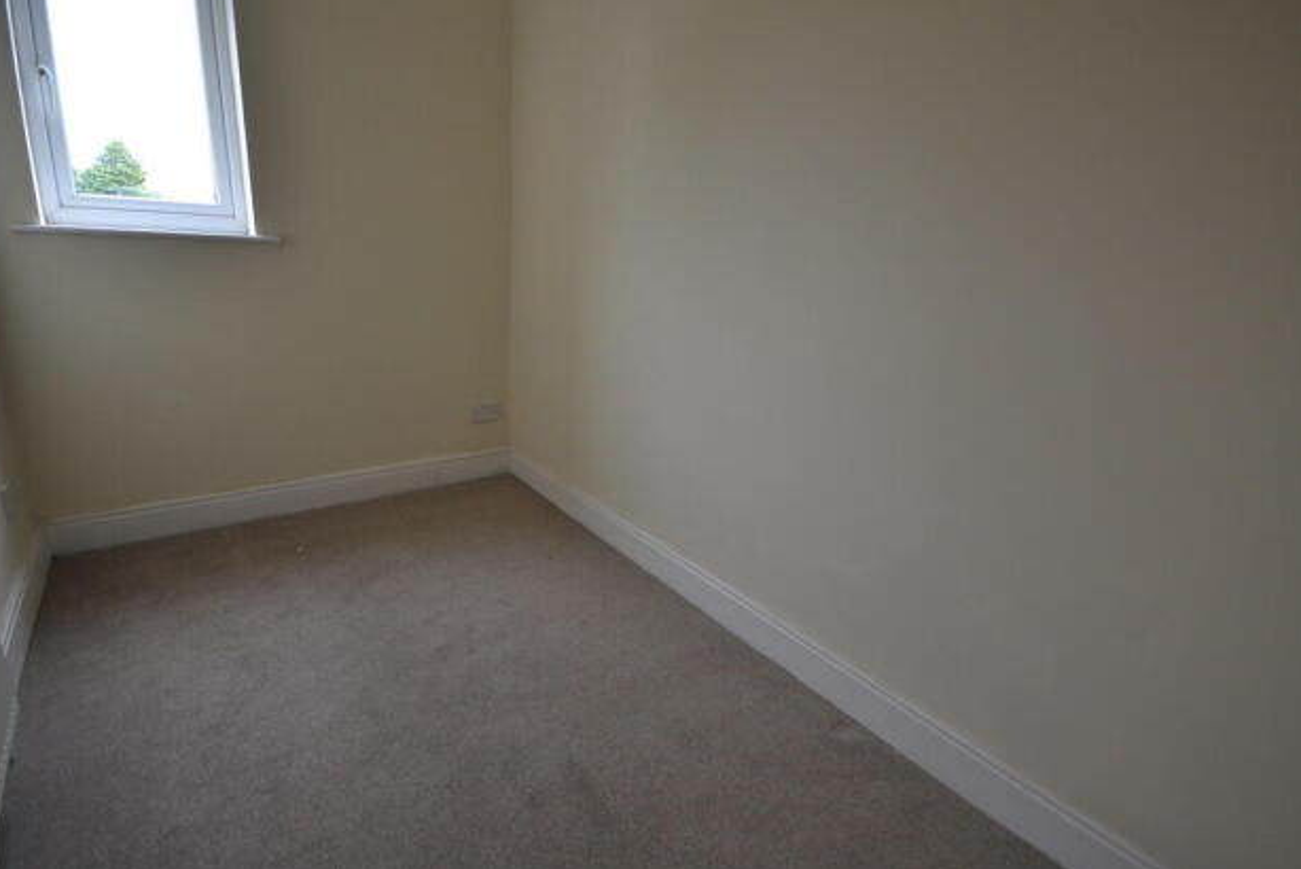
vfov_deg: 73.8
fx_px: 578
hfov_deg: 96.7
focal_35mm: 16
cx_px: 632
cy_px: 412
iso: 400
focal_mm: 10
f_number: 4
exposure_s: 1/60
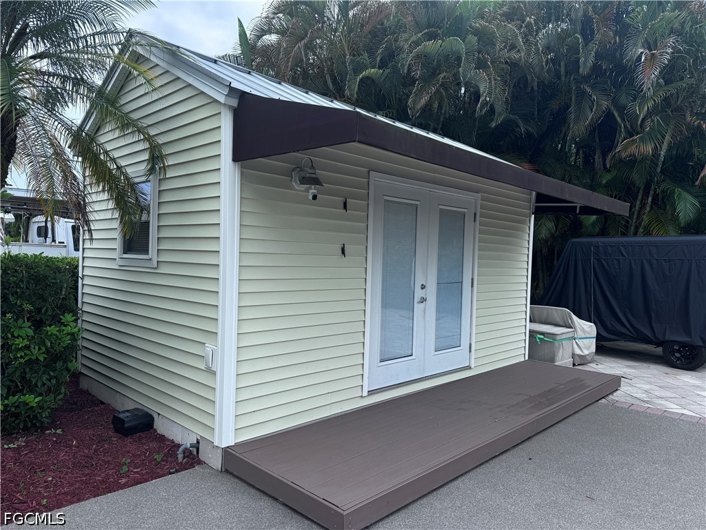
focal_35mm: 24
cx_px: 353
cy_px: 265
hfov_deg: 71.6
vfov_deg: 56.8
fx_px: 489
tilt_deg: -1.9
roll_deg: -2.1
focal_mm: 6.76
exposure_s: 1/1193
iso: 80
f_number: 1.78
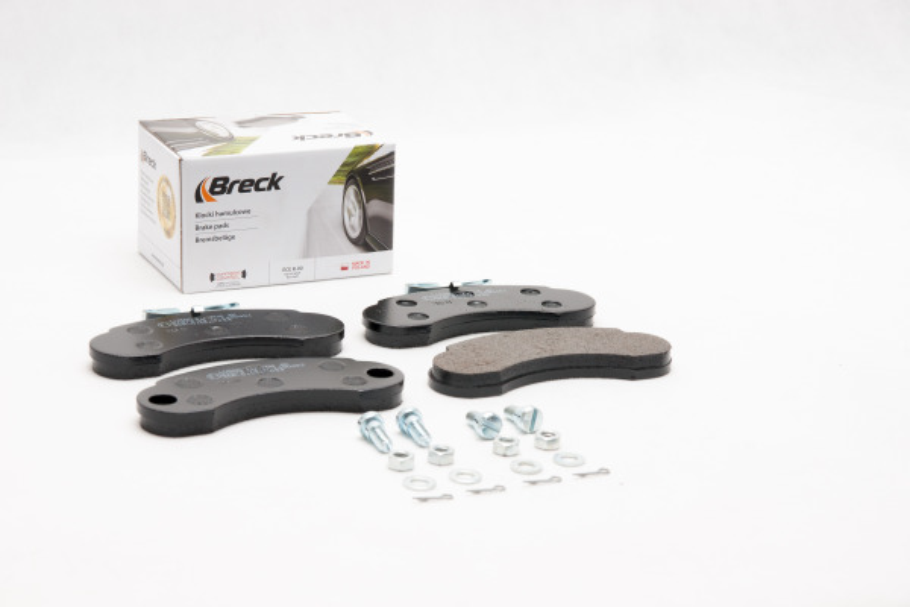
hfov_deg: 24.6
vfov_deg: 16.6
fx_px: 2085
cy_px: 304
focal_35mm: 82
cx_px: 455
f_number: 11
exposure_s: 1/200
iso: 100
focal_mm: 55
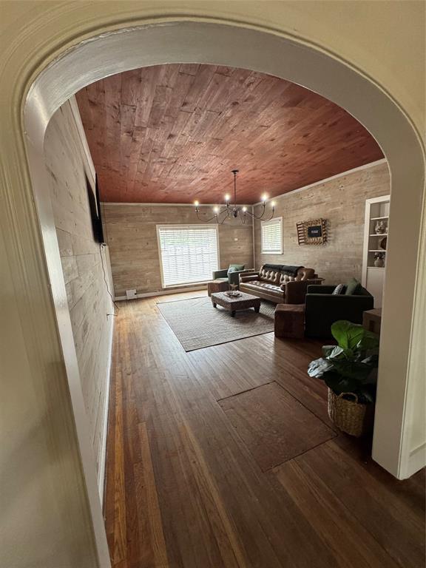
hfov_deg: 85.7
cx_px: 213
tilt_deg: -8.8
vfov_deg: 102.1
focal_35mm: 14
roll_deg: +3.7
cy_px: 284
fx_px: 230
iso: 320
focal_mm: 2.22
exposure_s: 1/120
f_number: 2.2
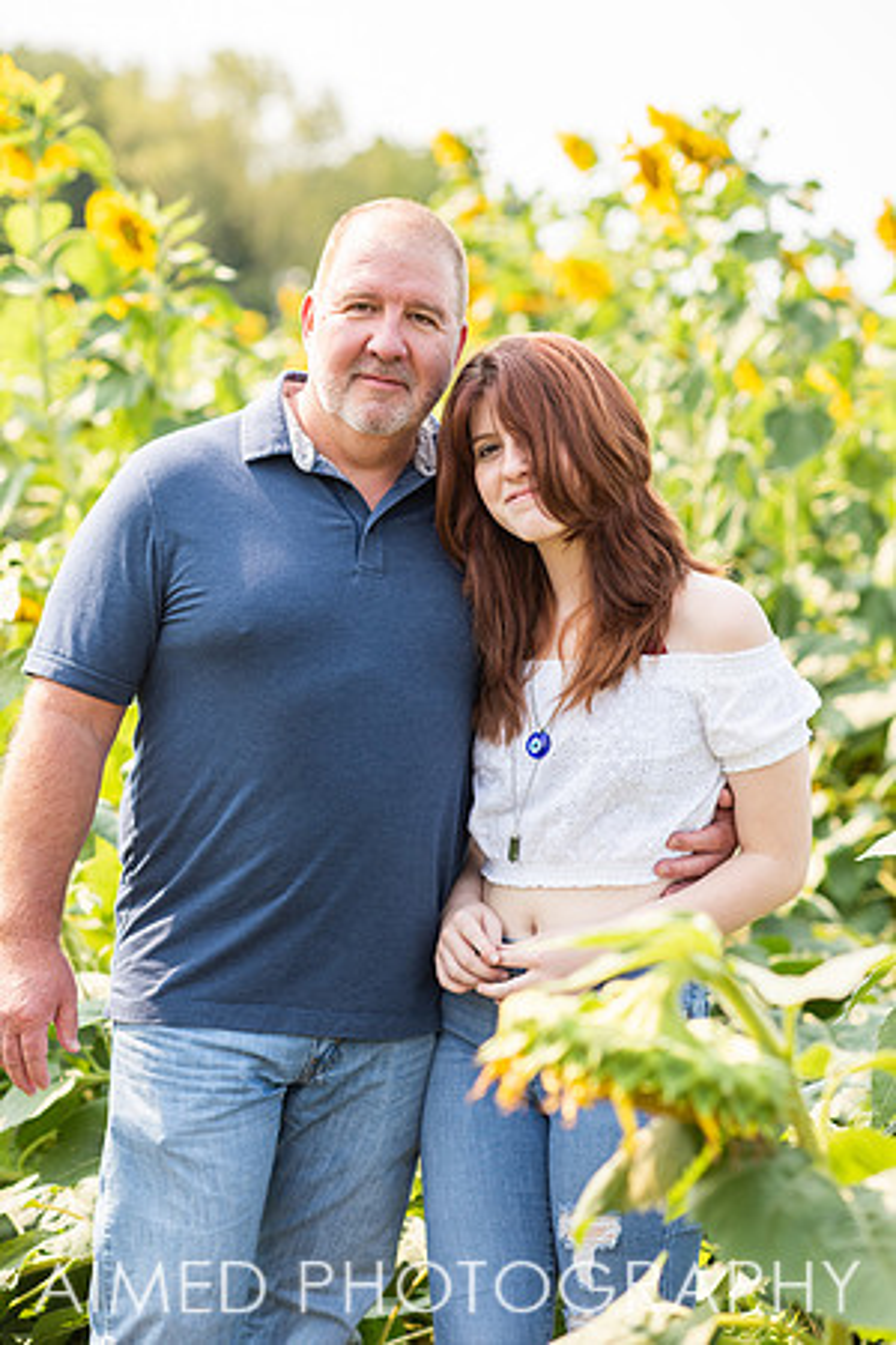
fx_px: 3173
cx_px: 448
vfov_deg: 23.9
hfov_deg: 16.1
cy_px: 672
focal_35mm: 85
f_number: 2.8
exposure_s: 1/800
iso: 125
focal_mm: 85
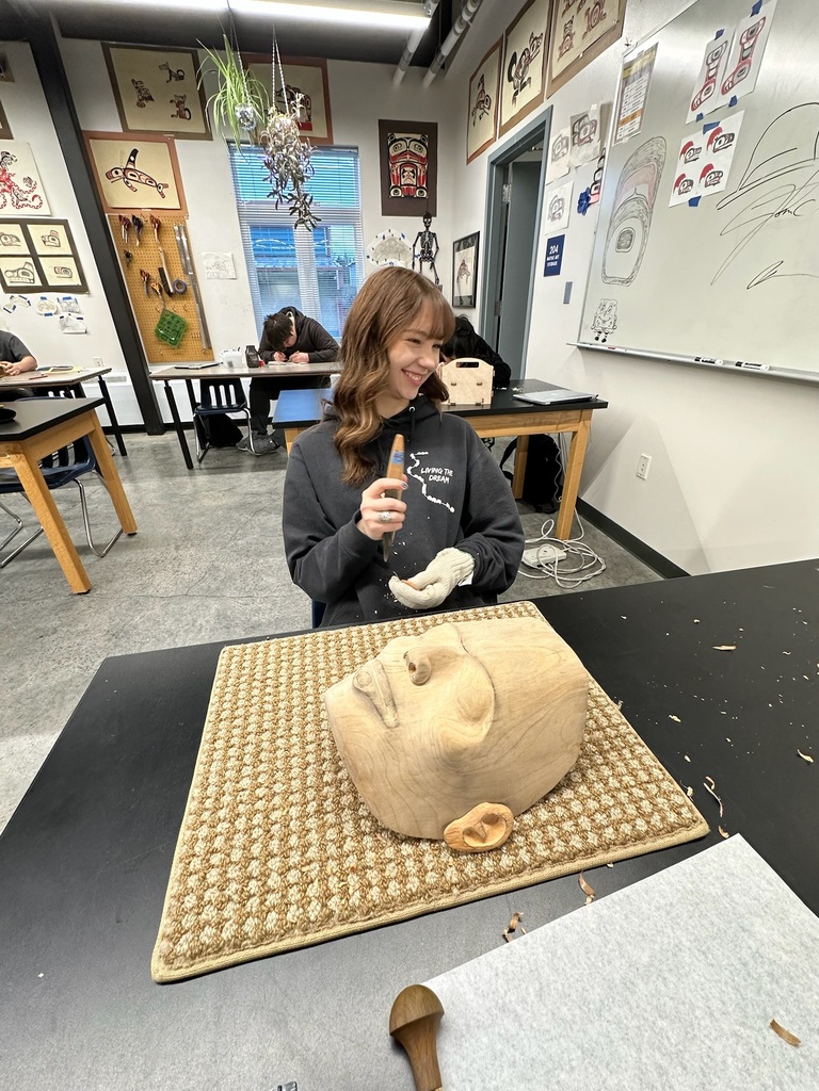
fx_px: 442
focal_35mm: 14
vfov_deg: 102.1
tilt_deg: -29.3
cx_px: 410
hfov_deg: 85.7
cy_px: 546
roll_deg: +0.6
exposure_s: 1/60
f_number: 2.2
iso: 200
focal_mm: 2.22
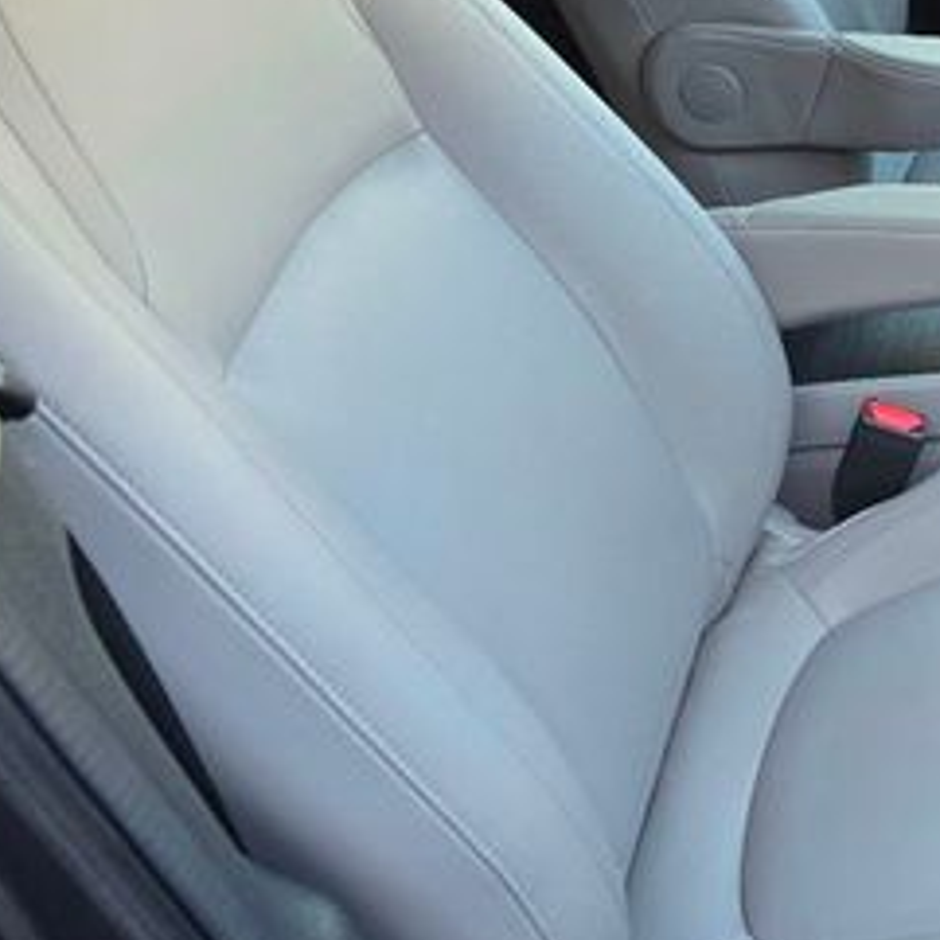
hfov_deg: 27.8
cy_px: 468
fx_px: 1659
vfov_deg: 31.6
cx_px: 1127
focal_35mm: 54
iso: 200
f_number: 1.7
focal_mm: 6.3
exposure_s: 1/180
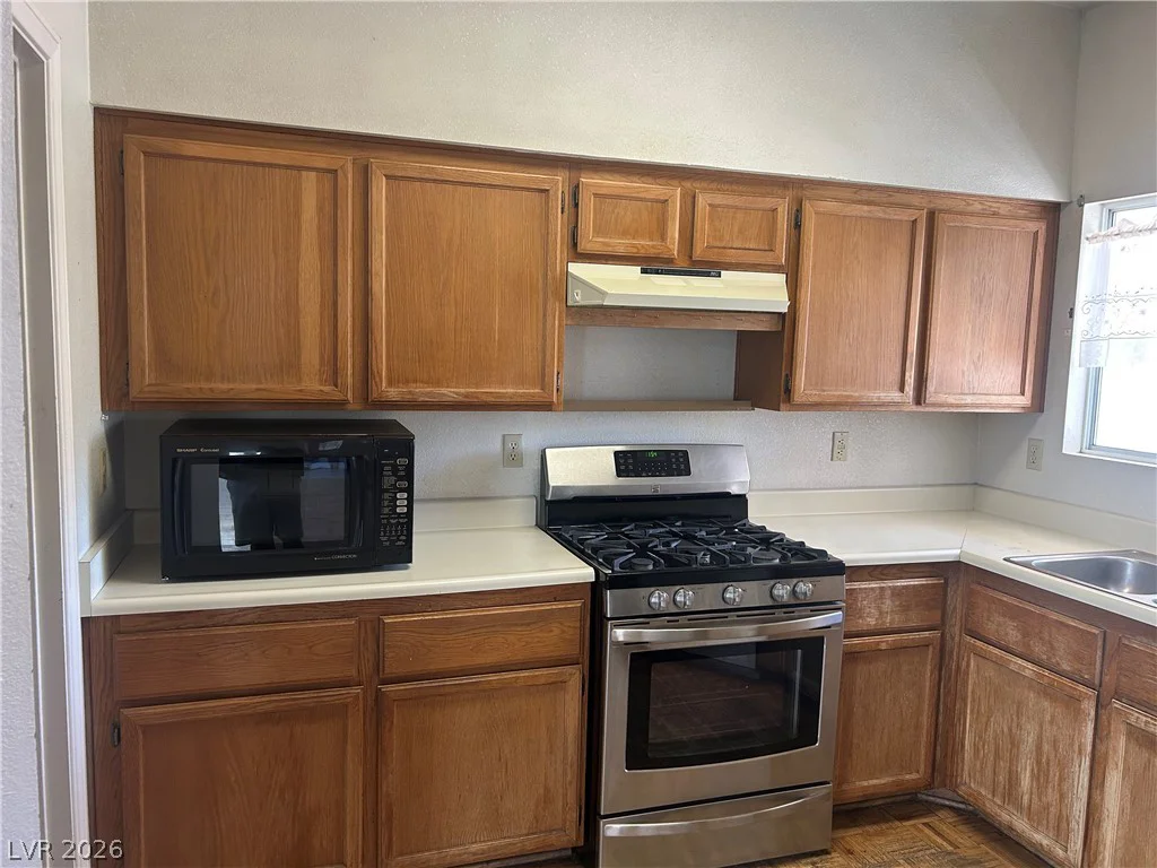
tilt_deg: -5.9
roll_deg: -1.4
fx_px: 869
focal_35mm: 26
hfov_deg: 67.3
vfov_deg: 53.1
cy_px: 434
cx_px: 578
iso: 125
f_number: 1.5
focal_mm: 5.7
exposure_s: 1/120
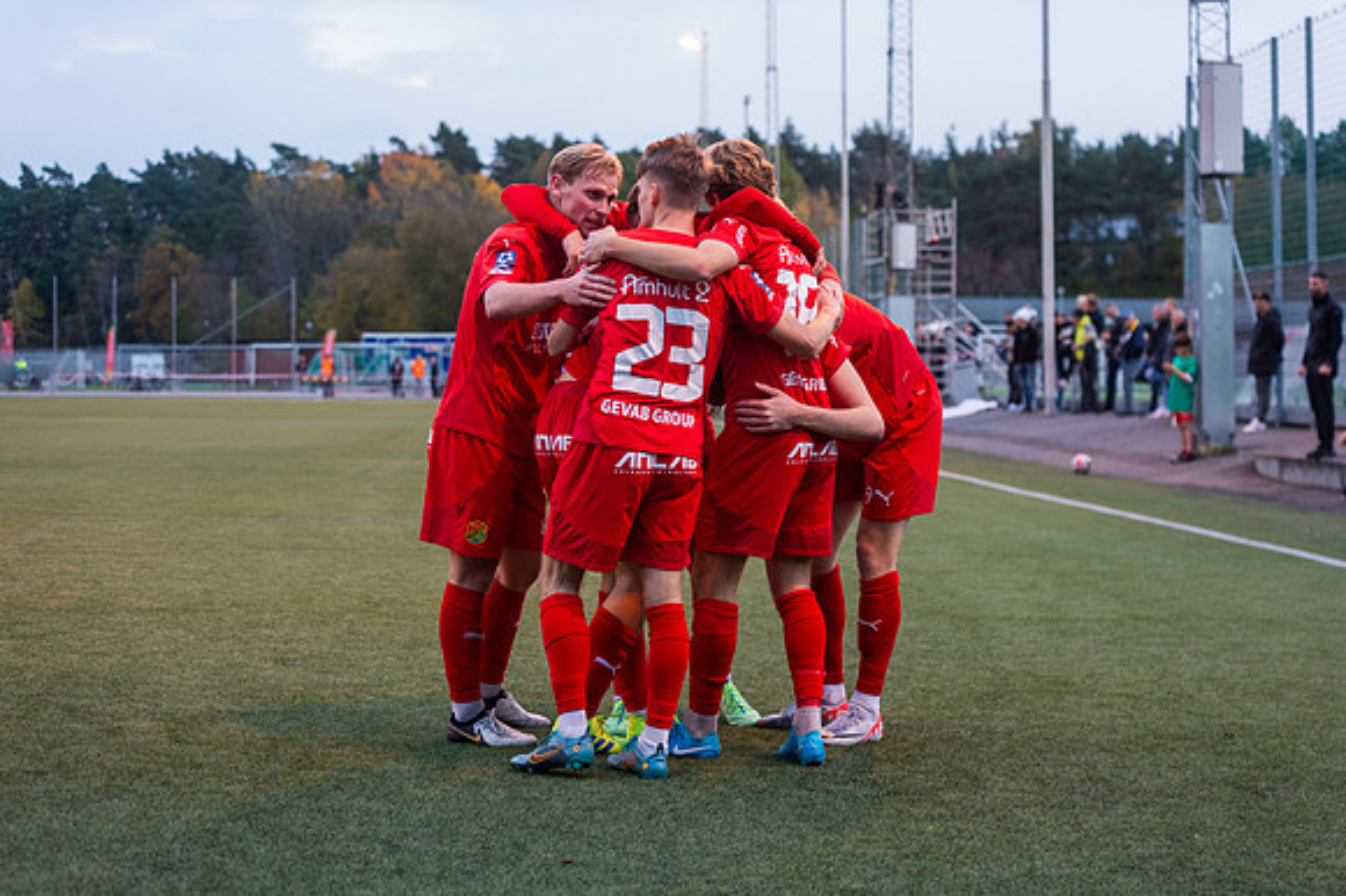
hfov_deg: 28.9
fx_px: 2616
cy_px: 448
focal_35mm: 70
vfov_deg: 19.4
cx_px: 673
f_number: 4
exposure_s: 1/400
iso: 3600
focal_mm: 70
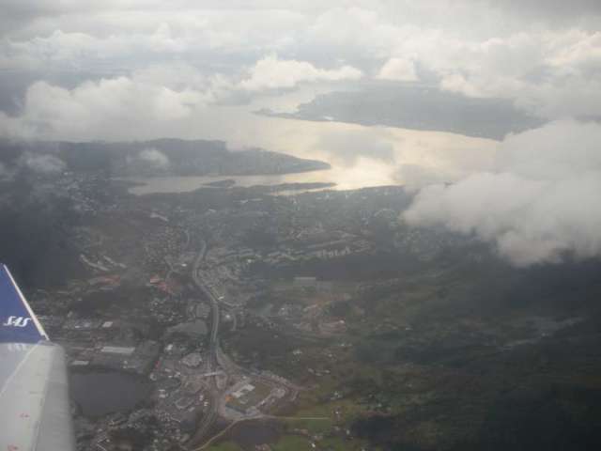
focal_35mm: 35
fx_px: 608
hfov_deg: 52.6
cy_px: 226
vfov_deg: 40.7
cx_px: 300
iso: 64
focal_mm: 6.3
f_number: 3.5
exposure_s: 1/202
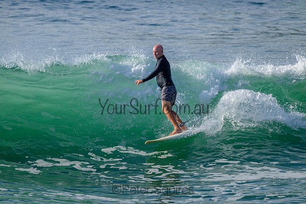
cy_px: 102
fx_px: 6801
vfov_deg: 1.7
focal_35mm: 800
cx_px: 153
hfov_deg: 2.6
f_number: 11
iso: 720
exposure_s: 1/2000
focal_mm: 800
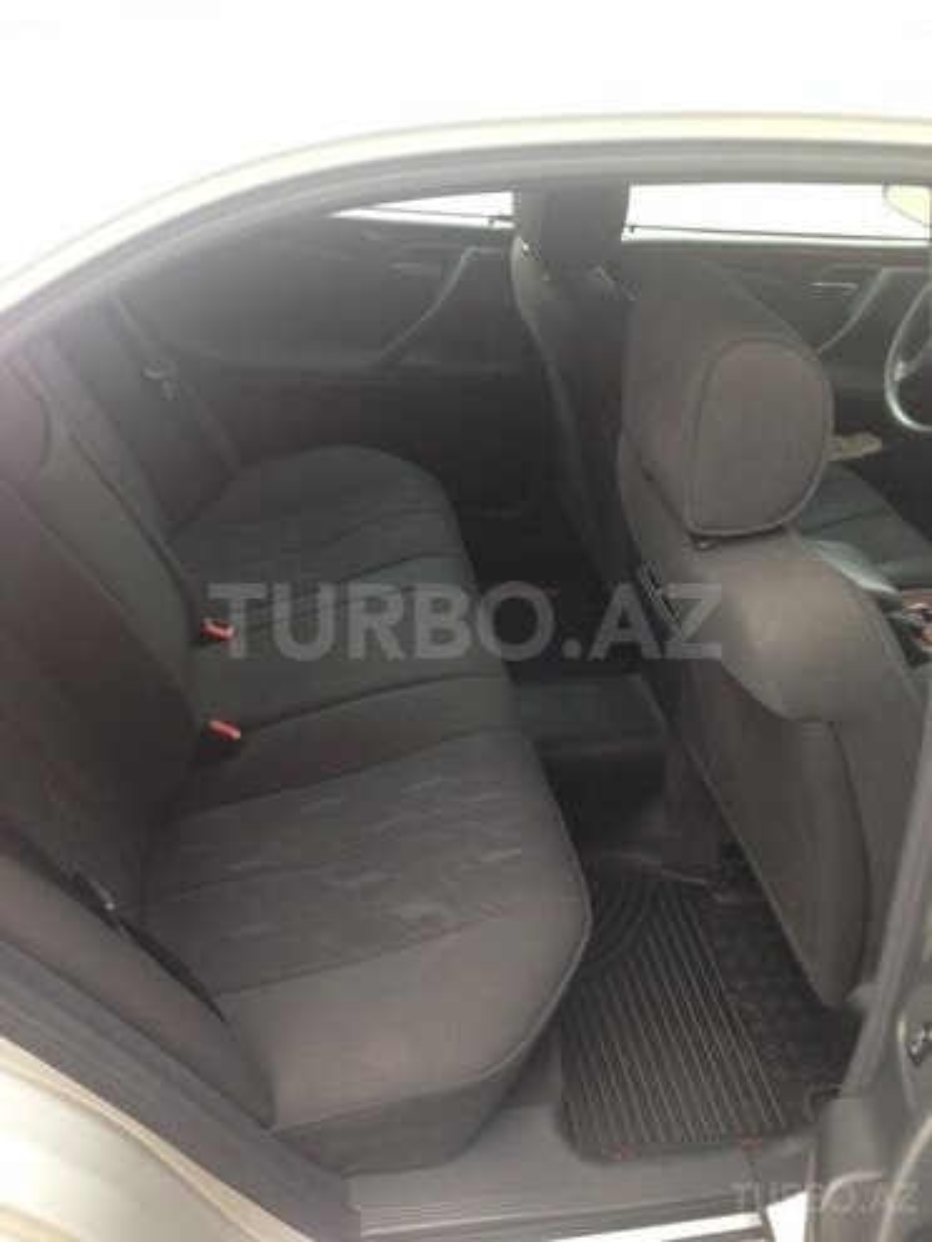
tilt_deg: -35.4
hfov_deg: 42.9
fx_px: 1185
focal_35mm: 33
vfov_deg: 55.4
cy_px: 621
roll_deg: -6.0
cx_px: 466
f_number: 2.4
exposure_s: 1/20
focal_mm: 4.12
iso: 100
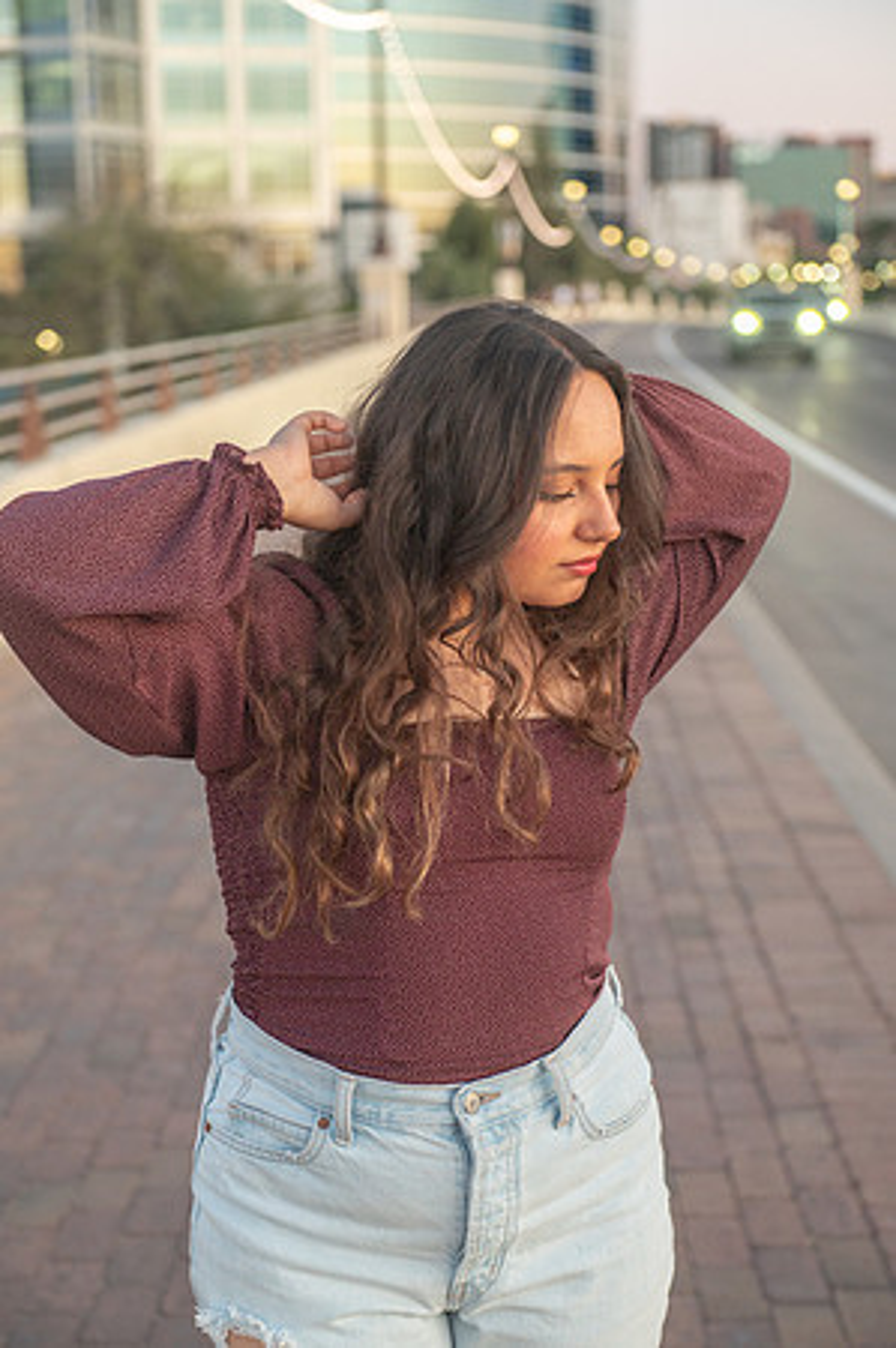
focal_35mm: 60
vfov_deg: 33.4
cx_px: 448
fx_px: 2245
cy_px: 674
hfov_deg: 22.6
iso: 640
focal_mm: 60
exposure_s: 1/250
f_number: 4
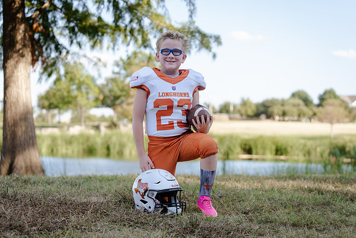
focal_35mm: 70
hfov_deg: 28.8
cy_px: 119
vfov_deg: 19.5
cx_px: 178
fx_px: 692
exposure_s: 1/320
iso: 125
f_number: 3.2
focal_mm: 70
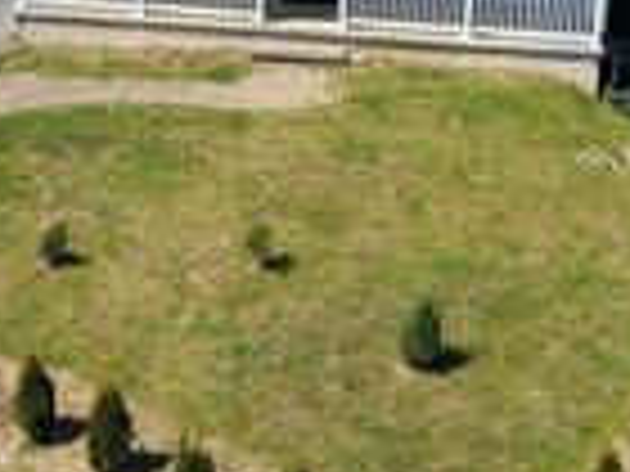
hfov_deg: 22.7
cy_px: -97
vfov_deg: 16.4
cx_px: 261
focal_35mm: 86
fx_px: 1565
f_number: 1.8
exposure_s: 1/4000
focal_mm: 8.67
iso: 200
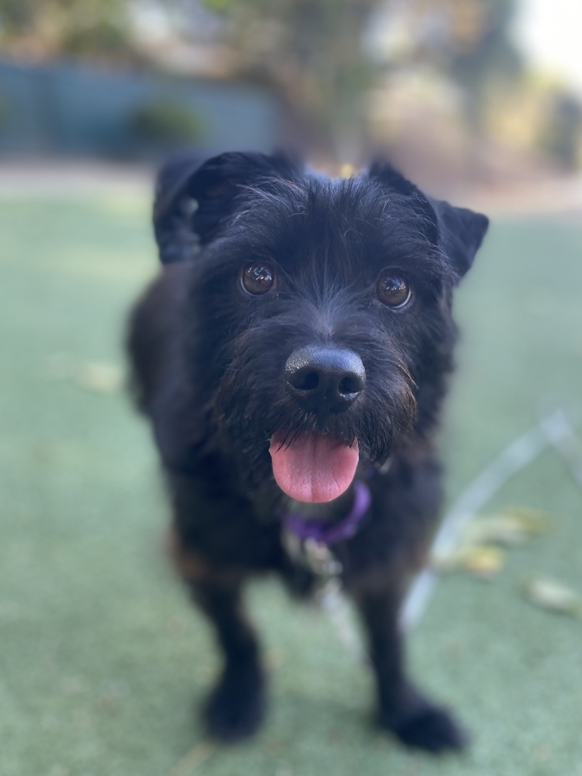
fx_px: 650
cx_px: 292
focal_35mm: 29
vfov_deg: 61.7
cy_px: 382
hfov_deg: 48.2
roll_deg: +6.8
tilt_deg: -18.3
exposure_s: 1/122
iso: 80
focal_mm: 4.25
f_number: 1.8
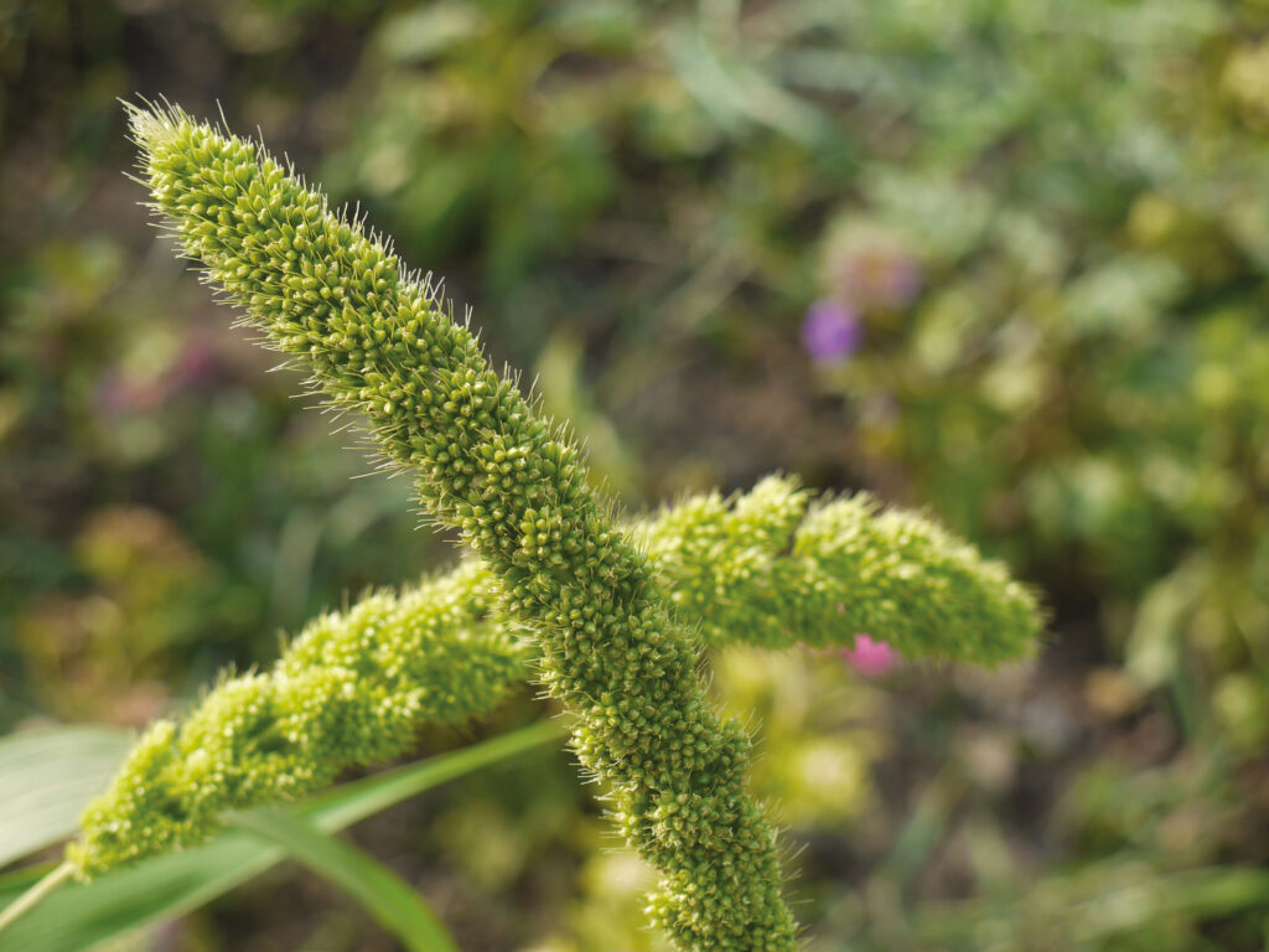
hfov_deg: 21.8
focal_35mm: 90
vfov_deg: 16.4
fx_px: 3299
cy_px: 476
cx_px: 634
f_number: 5.6
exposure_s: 1/160
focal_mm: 45
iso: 100
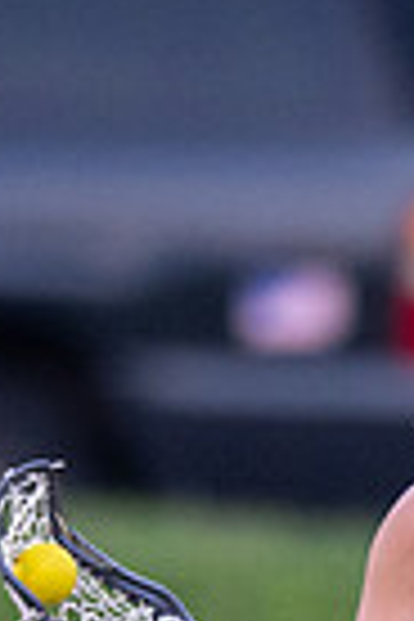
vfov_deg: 0.7
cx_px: 659
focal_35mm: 2751
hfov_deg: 0.5
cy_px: 990
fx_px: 47451
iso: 2500
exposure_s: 1/1250
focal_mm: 400
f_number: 2.8
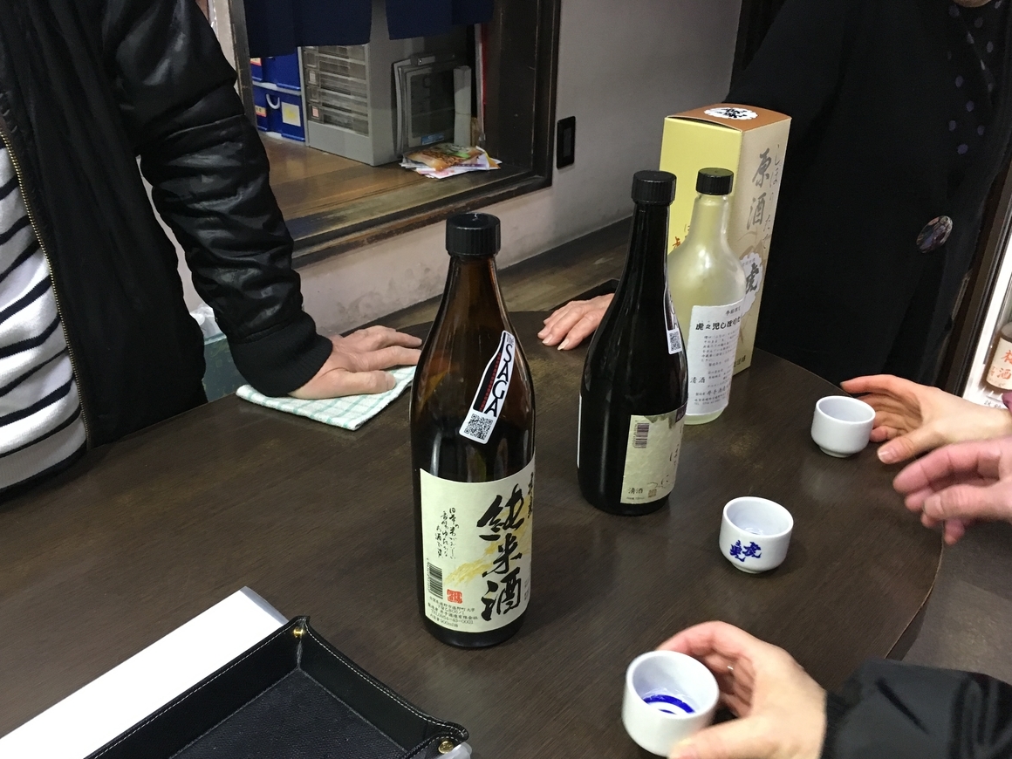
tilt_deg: -27.3
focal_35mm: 30
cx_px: 501
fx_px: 877
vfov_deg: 46.8
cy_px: 391
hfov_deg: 60.0
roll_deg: +1.2
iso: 200
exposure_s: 1/30
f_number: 2.2
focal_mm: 4.15
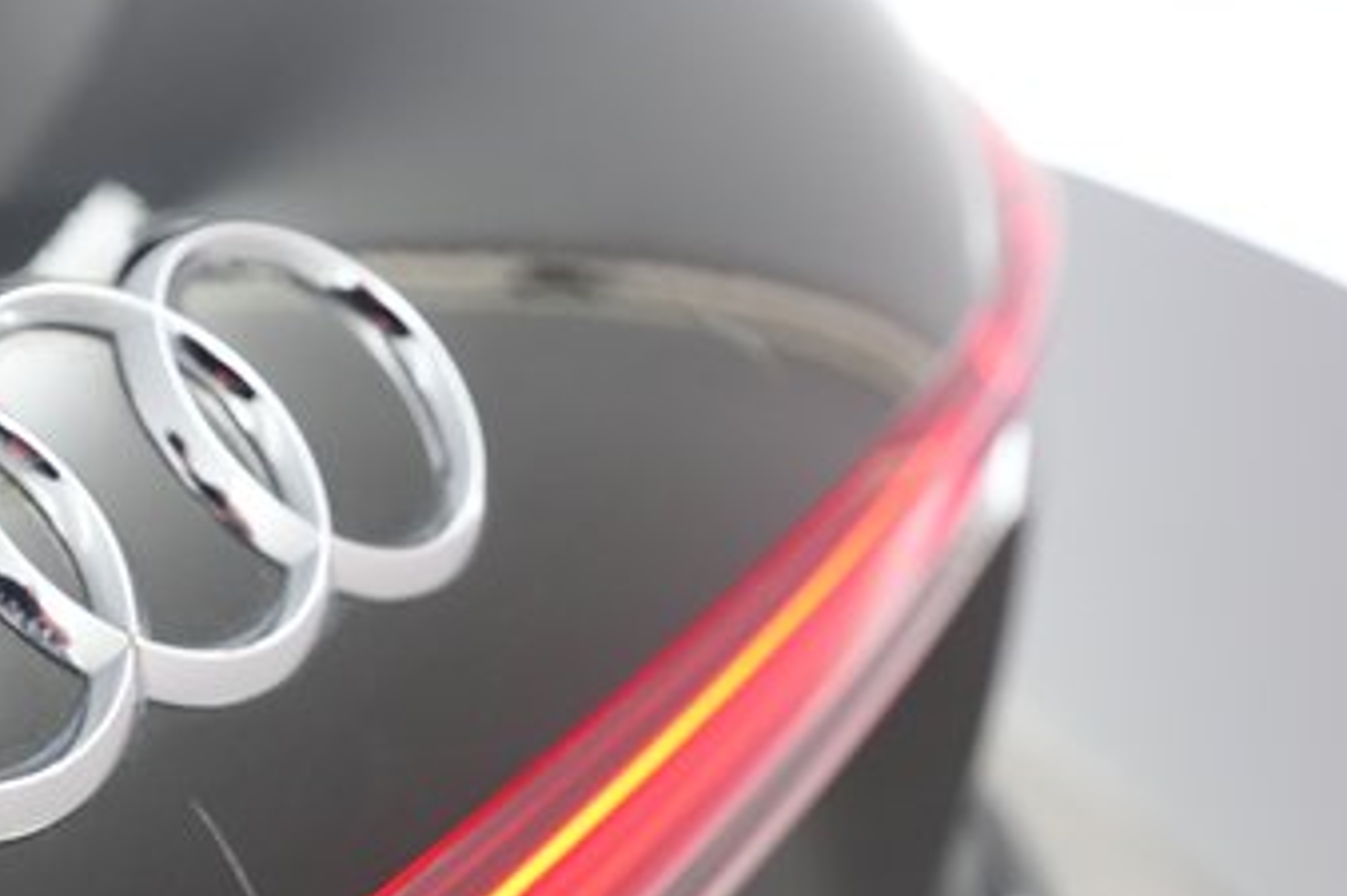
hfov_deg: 36.7
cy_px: 733
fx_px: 1982
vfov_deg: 25.0
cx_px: 343
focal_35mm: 53
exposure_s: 1/100
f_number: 4.5
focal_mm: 28
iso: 2500
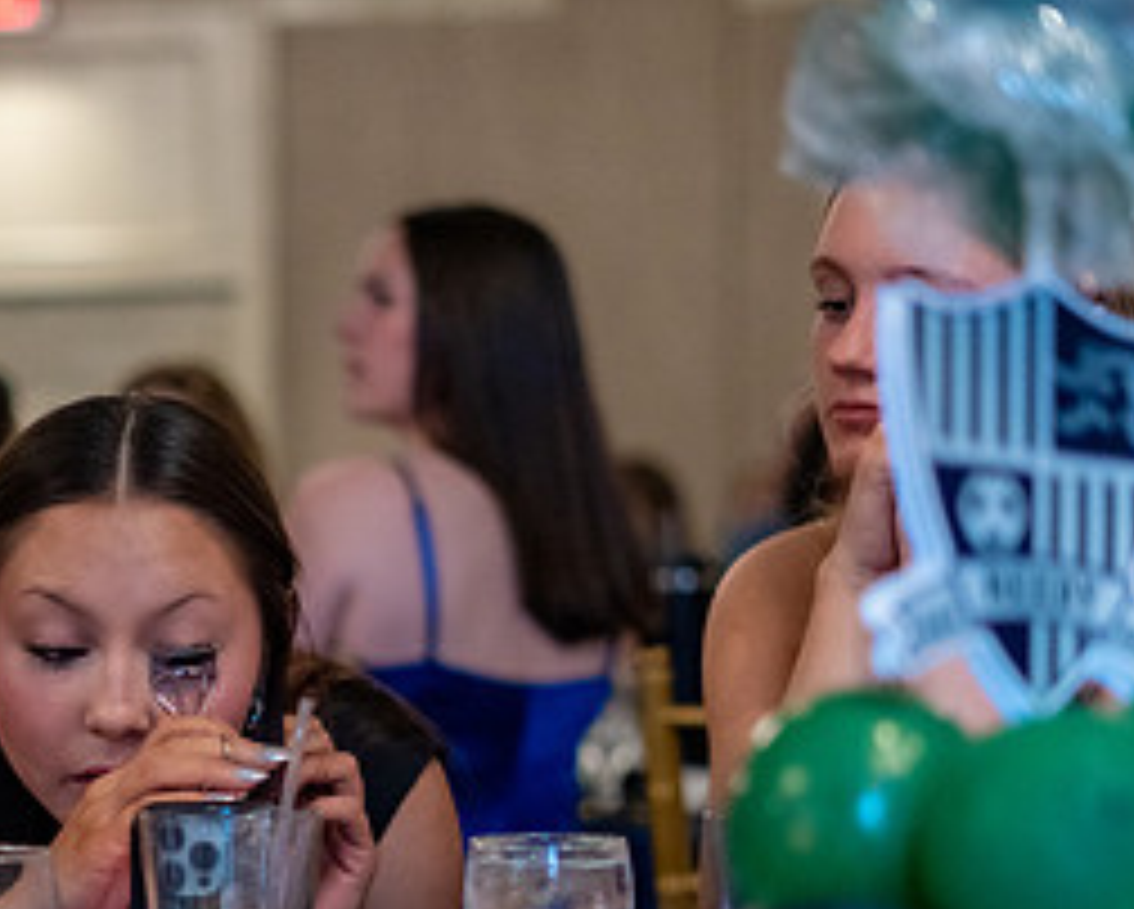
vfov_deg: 13.0
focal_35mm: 118
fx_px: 3963
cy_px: 752
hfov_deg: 16.1
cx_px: 94
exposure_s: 1/250
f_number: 1.8
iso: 2500
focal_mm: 50
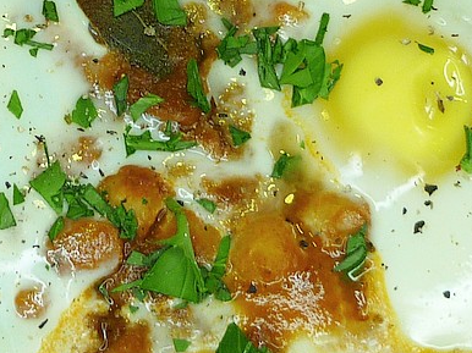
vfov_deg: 10.1
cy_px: 73
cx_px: 148
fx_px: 1990
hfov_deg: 13.5
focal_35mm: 146
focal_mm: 6.4
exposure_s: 1/60
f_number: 3
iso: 80
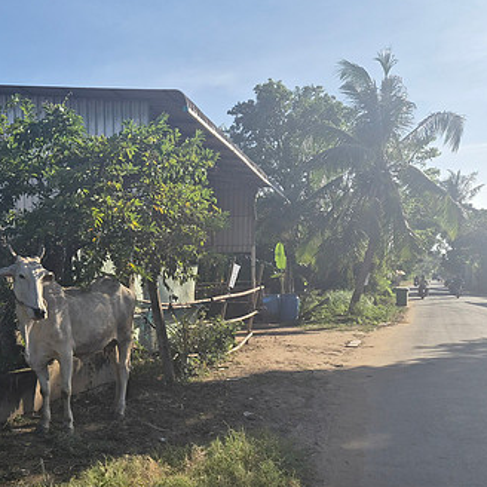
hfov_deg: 44.4
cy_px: 305
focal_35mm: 36
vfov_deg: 45.6
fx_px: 573
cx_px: 117
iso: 80
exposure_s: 1/5952
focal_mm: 5.4
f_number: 1.8
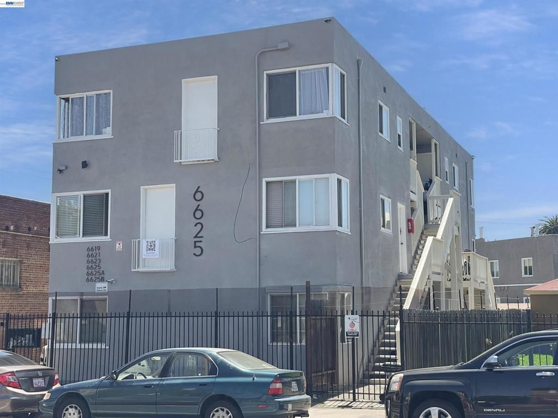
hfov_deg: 36.8
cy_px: 209
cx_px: 279
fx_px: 838
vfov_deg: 28.0
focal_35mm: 52
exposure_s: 1/1043
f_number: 2
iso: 25
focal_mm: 6
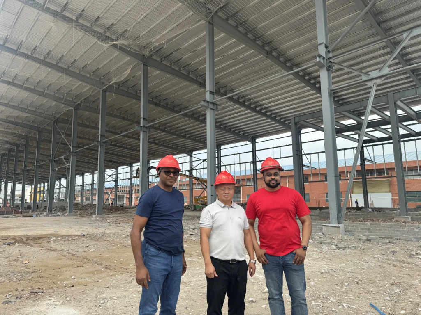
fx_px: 292
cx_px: 210
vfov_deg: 56.8
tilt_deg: +6.7
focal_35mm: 24
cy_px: 158
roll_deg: +1.9
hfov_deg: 71.6
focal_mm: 6.76
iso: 80
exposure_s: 1/1923
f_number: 1.78
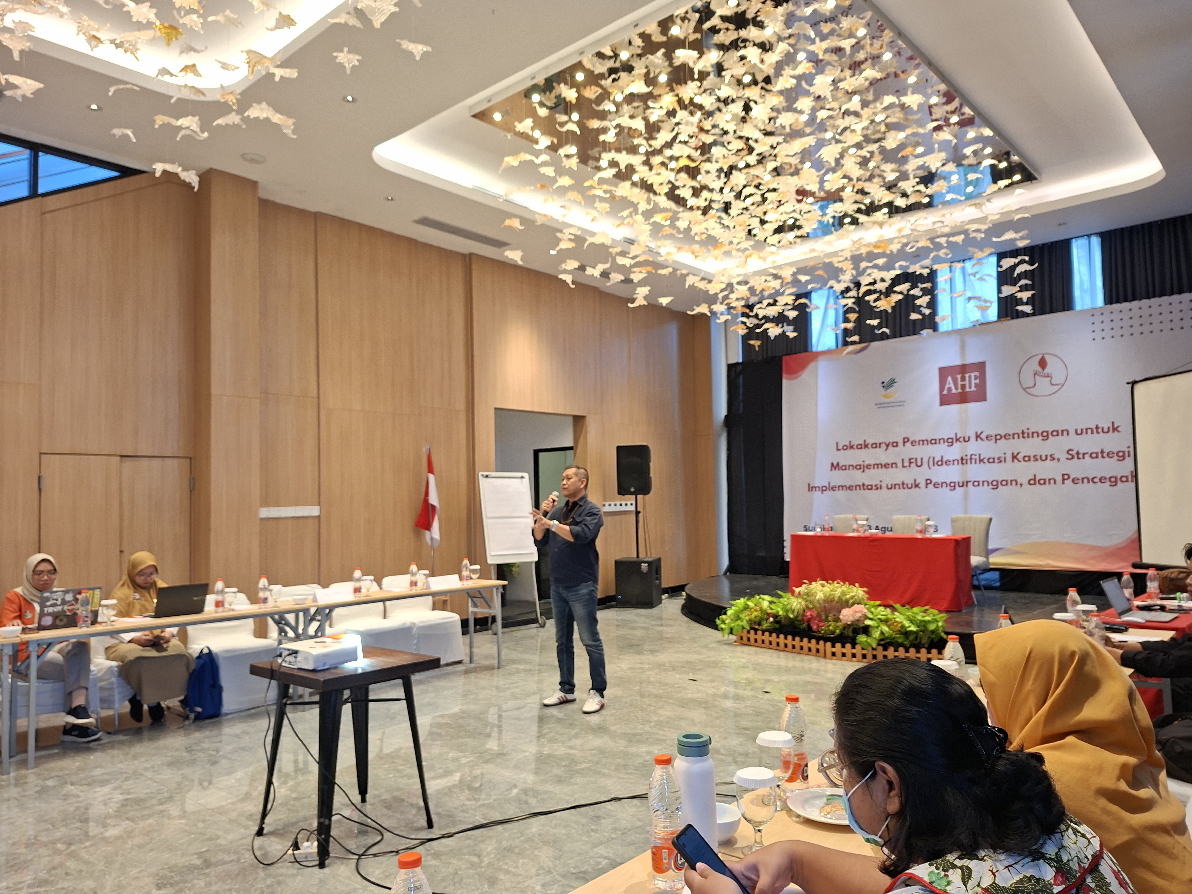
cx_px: 596
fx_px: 792
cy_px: 447
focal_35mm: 23
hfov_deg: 73.9
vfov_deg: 58.9
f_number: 1.8
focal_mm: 5.54
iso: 200
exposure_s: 1/50
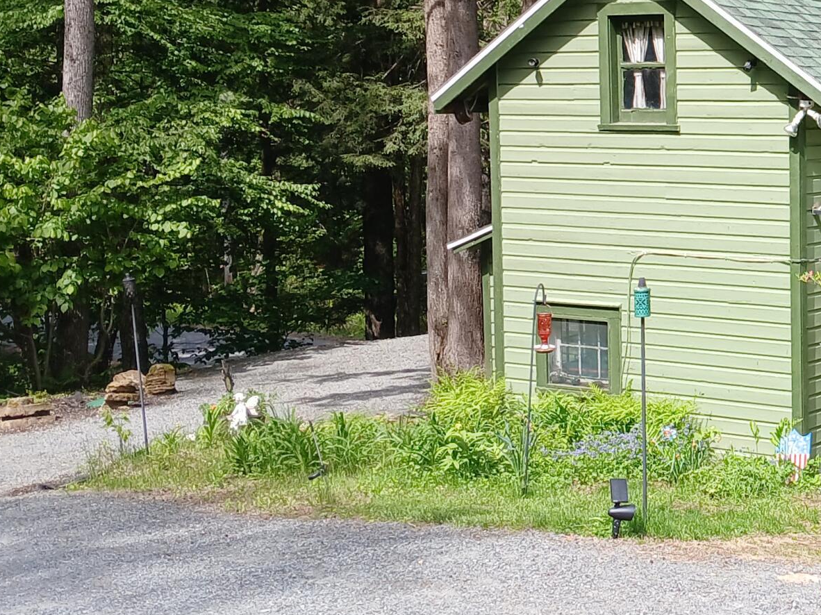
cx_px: 967
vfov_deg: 22.0
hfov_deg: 26.4
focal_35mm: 66
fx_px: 1565
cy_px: 146
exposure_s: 1/171
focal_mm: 3.98
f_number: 1.8
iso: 20
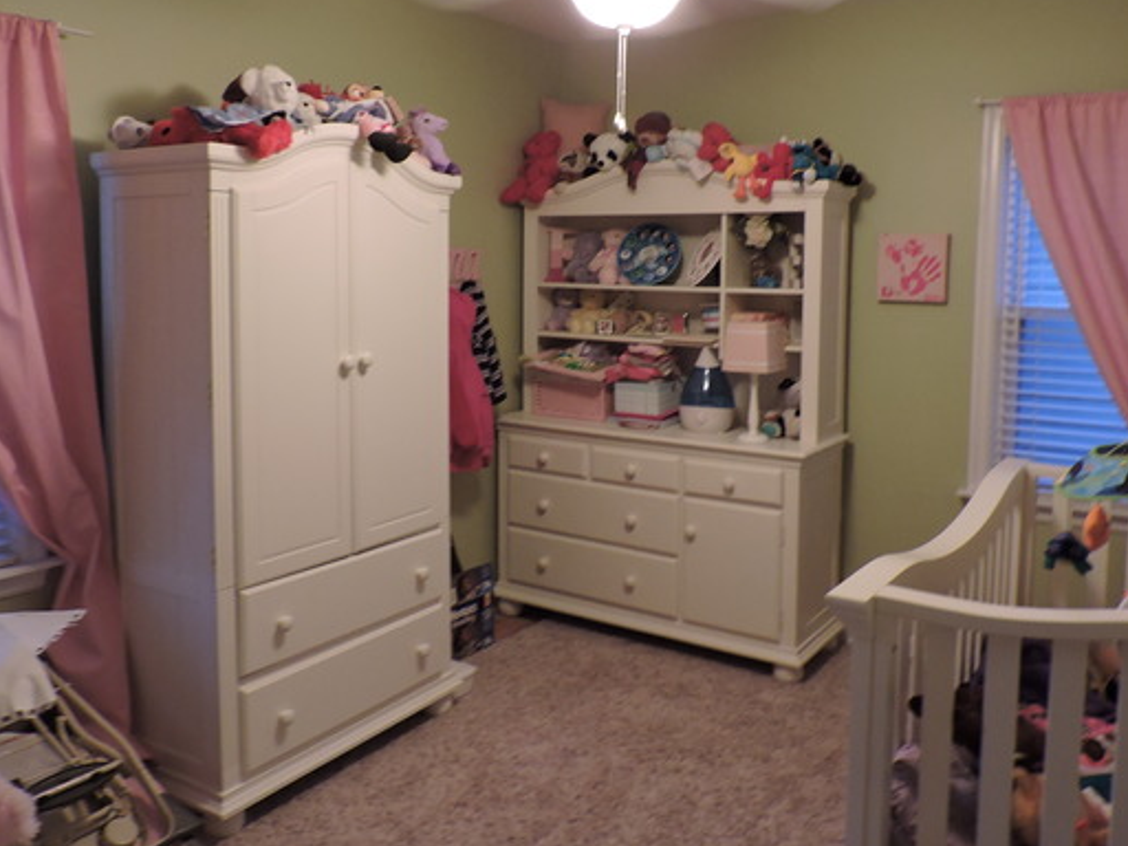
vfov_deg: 46.5
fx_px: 978
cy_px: 339
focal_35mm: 30
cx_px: 560
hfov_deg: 60.0
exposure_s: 1/20
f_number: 3
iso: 400
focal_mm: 4.3
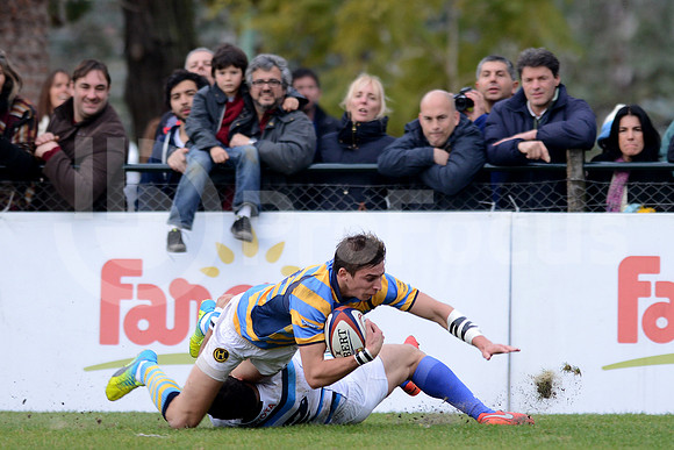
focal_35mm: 420
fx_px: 7865
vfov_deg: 3.3
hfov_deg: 4.9
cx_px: 337
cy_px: 225
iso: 800
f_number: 4
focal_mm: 420
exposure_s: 1/1000
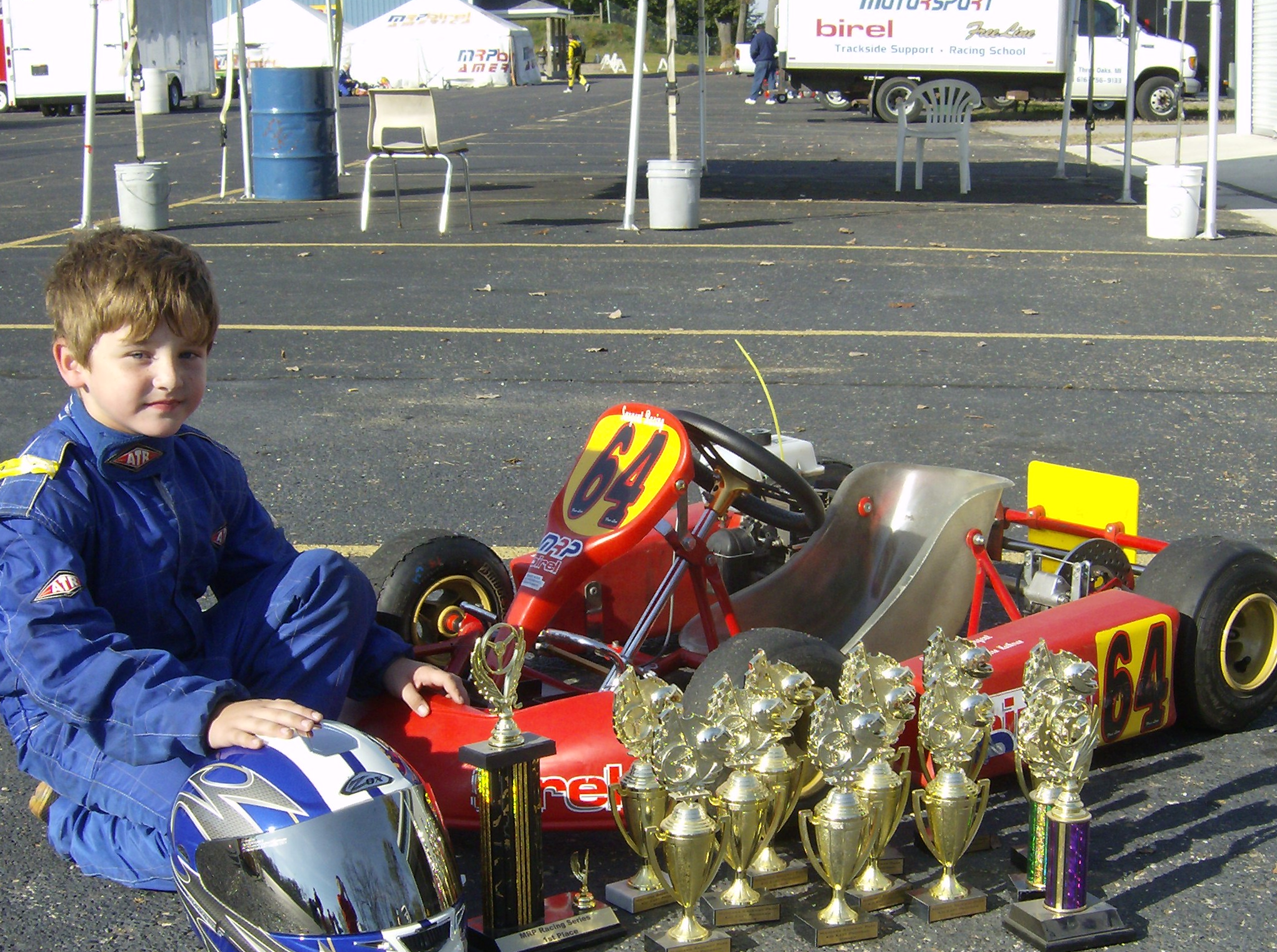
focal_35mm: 58
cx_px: 679
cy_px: 548
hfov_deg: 33.3
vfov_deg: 25.1
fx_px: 2135
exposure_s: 1/394
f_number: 5.1
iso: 100
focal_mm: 7.7
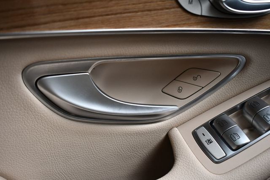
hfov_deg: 45.5
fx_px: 322
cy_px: 90
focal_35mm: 43
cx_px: 135
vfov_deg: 31.2
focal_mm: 29
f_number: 4.2
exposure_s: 1/160
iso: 800
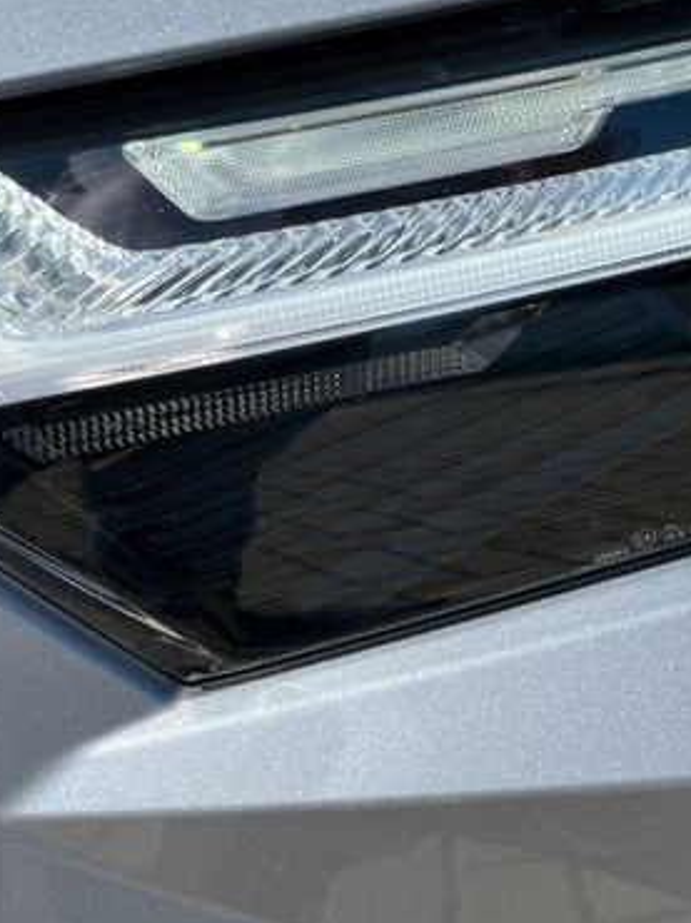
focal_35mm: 72
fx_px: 1919
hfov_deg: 20.0
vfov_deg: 26.8
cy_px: 252
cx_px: 621
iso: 50
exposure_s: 1/2755
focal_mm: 5.1
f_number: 1.6
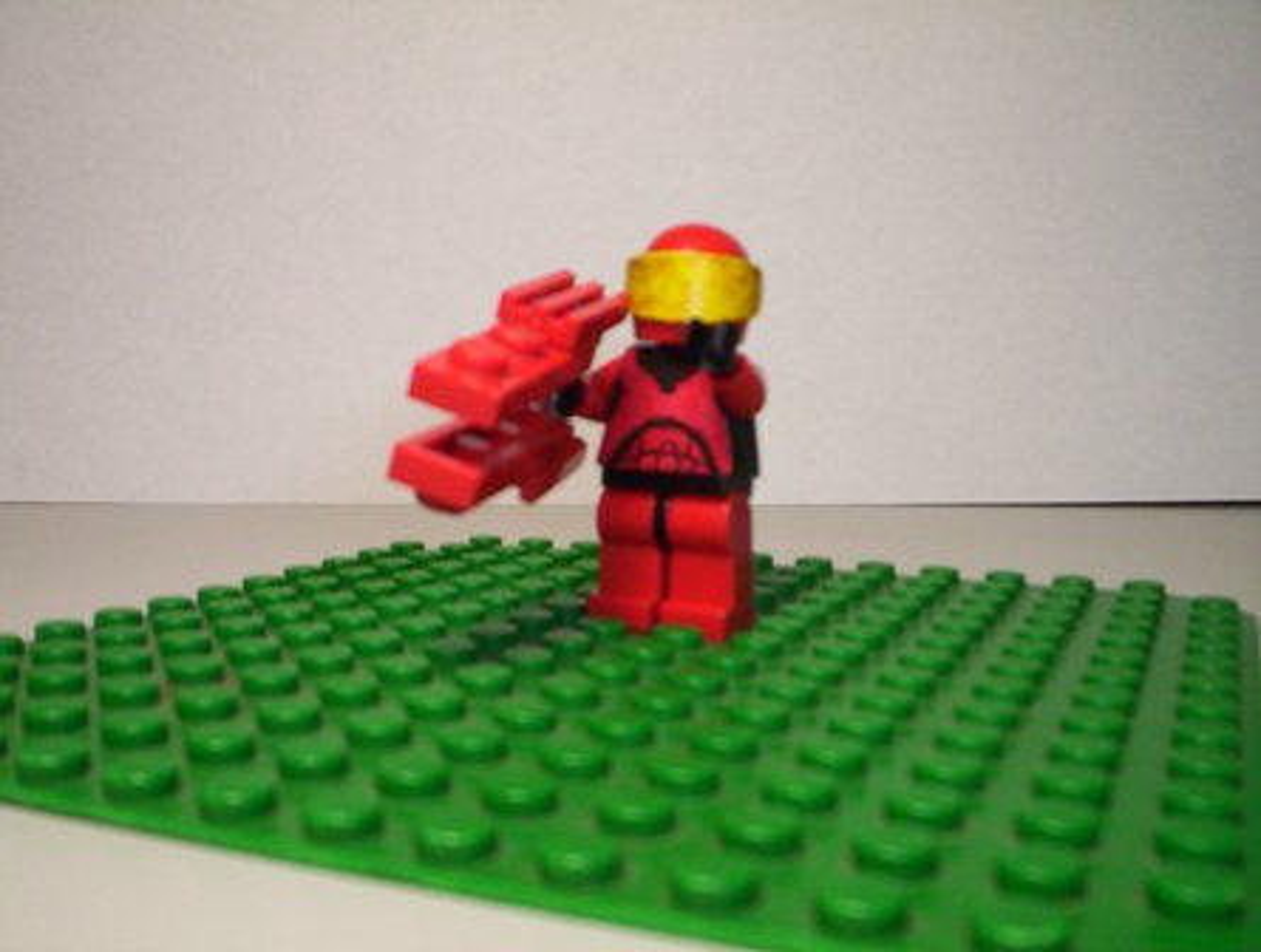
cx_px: 630
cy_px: 476
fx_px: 1388
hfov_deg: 48.9
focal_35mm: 38
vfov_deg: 37.9
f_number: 4.5
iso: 140
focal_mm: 4.99
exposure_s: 1/60
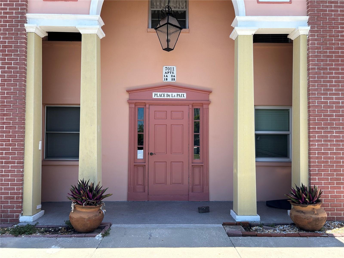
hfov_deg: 67.3
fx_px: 258
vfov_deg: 53.1
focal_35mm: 26
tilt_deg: +1.4
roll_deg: +0.5
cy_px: 129
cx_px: 172
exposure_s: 1/1124
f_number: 1.5
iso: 50
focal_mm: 5.7
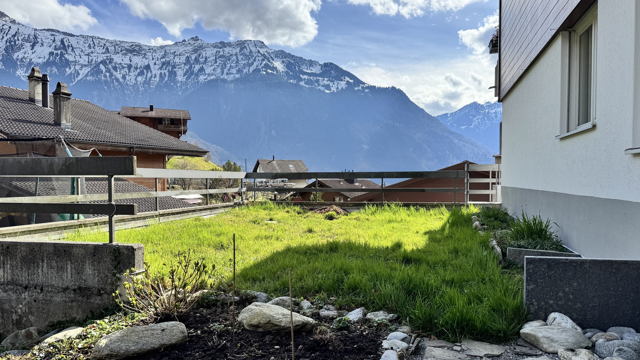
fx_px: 458
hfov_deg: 69.9
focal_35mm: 27
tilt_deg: -3.4
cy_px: 193
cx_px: 325
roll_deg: -0.3
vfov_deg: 42.9
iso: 80
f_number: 1.78
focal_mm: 6.76
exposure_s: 1/3802
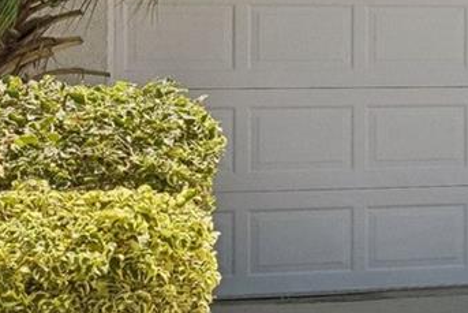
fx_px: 2003
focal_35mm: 154
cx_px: 910
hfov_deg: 12.0
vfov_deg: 8.9
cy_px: 37
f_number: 8
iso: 800
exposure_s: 1/2500
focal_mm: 22
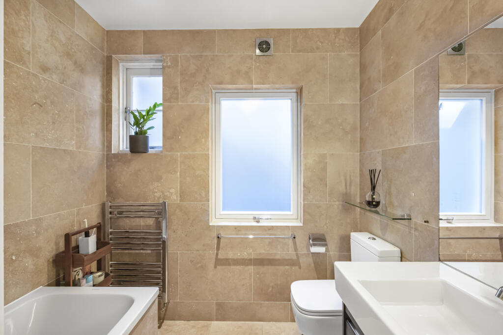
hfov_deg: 100.4
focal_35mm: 15
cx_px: 252
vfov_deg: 77.3
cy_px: 168
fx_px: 210
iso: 1250
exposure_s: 1/13
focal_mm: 10
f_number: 11
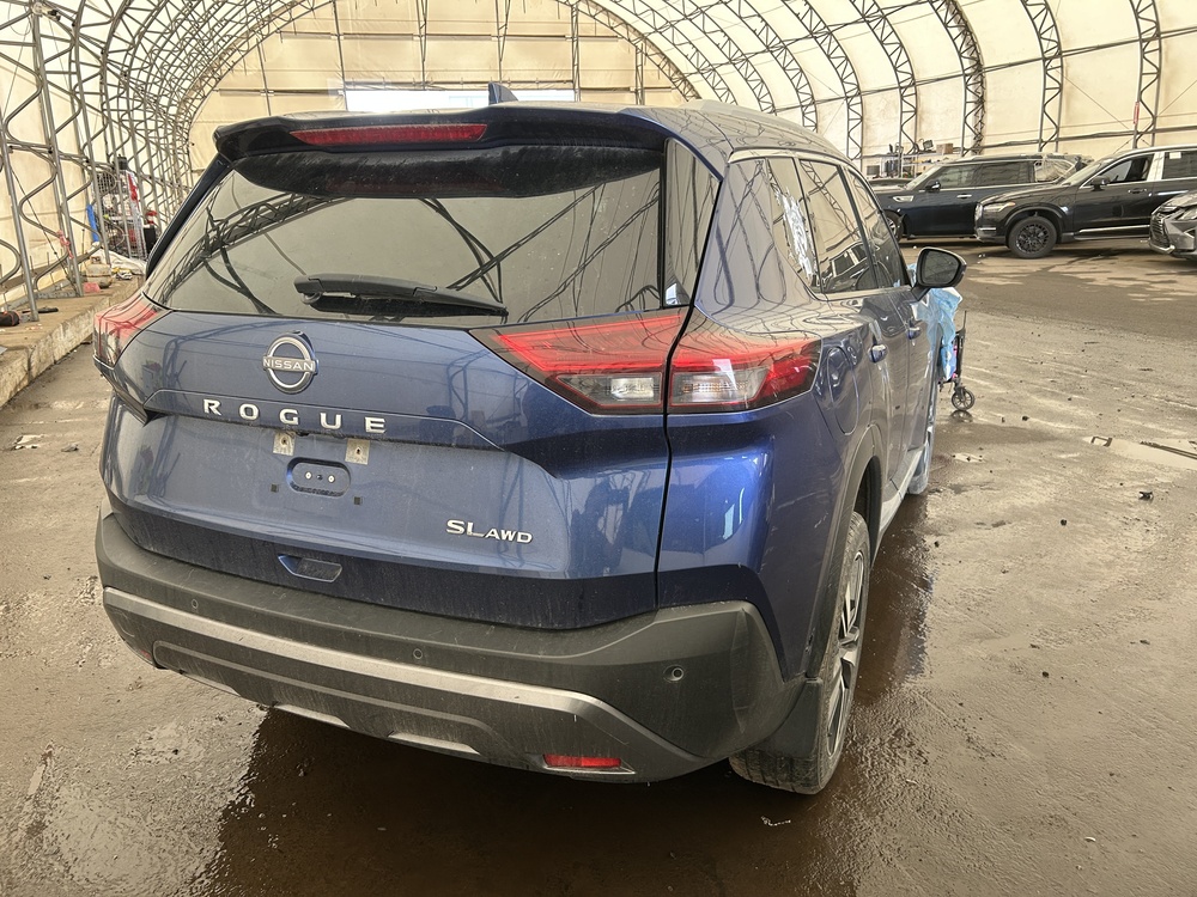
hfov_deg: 67.3
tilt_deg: -13.9
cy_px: 448
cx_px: 598
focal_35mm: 26
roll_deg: +2.1
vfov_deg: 53.1
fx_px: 899
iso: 100
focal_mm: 5.7
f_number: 1.5
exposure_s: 1/121
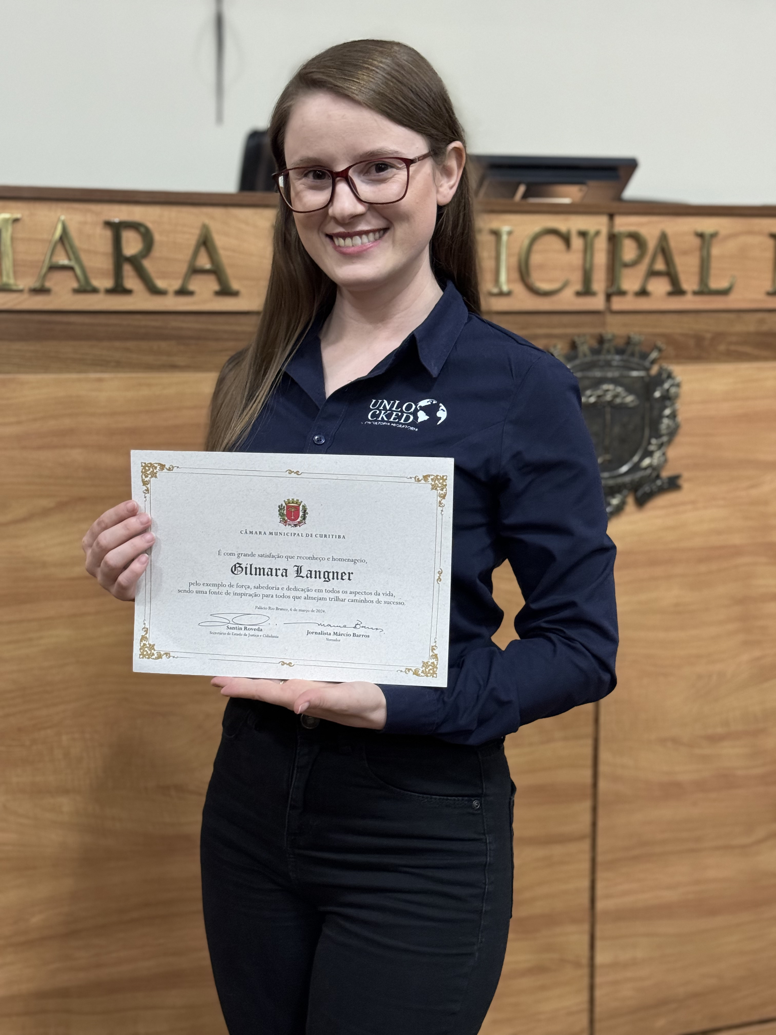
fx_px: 1435
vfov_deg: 39.7
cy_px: 518
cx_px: 388
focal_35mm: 48
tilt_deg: -8.7
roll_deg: +0.4
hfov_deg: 30.3
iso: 500
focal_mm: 6.86
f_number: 1.78
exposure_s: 1/30
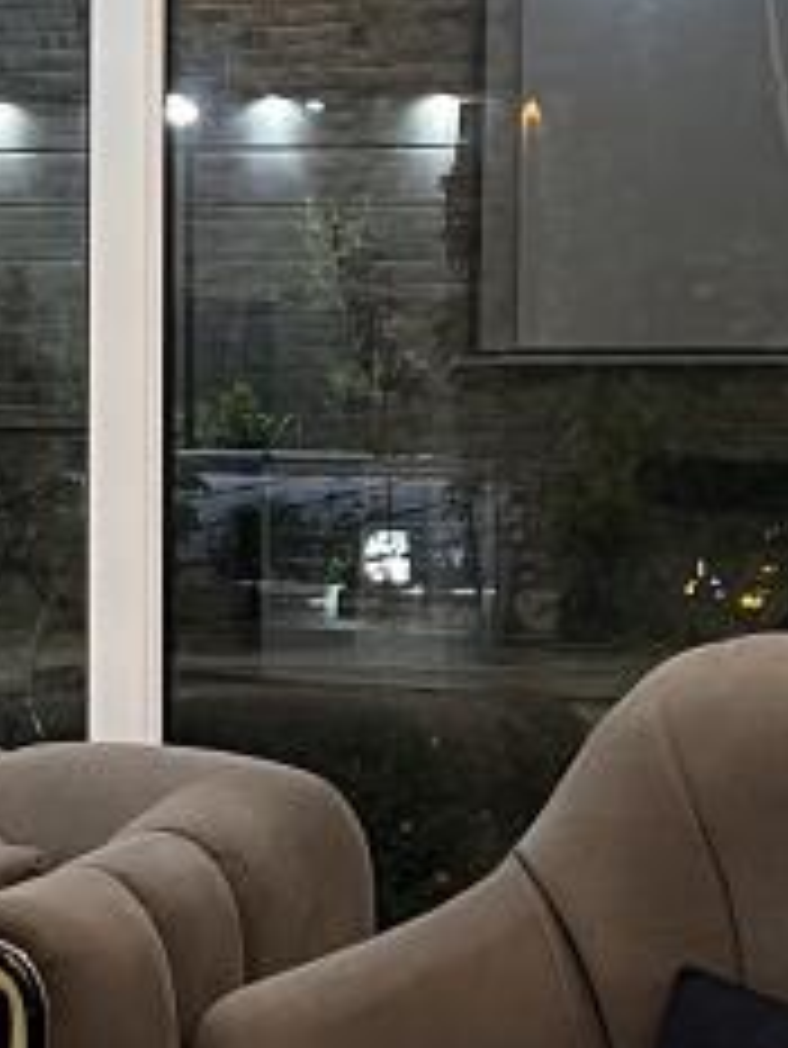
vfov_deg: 14.7
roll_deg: +0.5
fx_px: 4063
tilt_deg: -2.8
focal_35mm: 134
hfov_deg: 10.8
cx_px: -315
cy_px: 378
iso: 125
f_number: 1.5
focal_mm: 5.7
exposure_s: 1/50
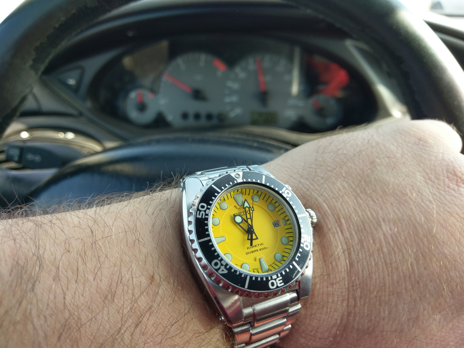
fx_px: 348
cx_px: 232
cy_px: 174
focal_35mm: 26
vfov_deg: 53.1
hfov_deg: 67.3
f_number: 1.8
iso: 100
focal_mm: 4.58
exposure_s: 1/261
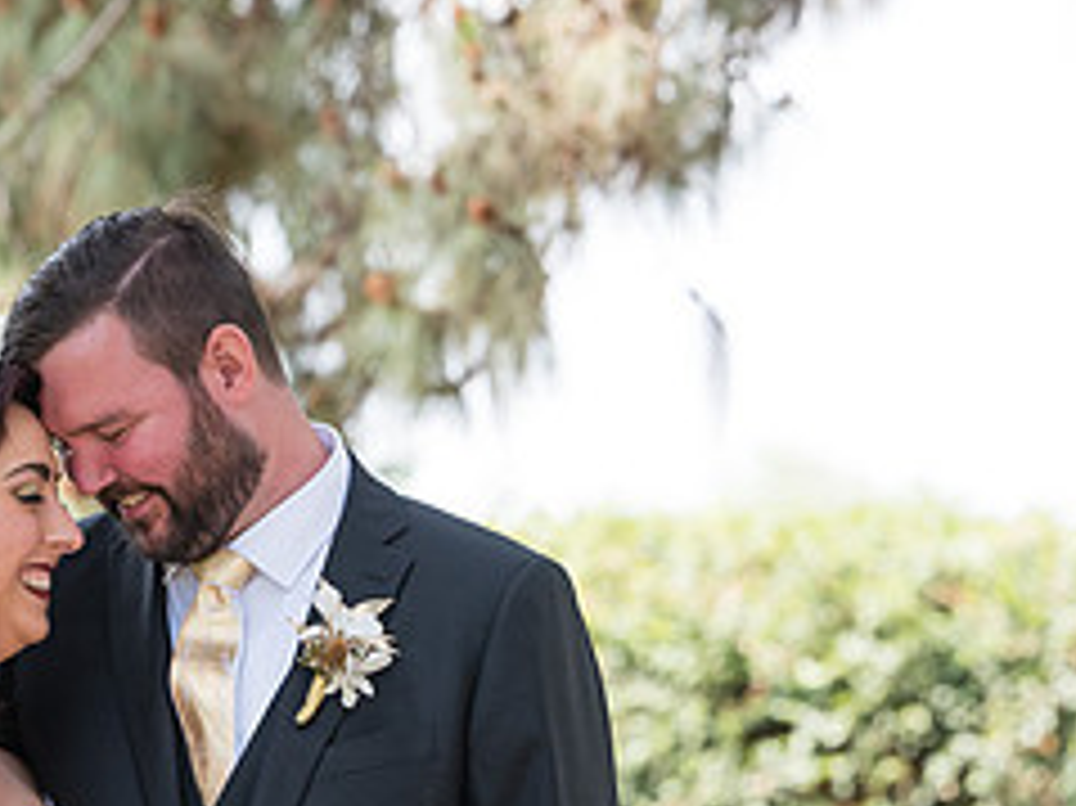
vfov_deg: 5.1
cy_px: 685
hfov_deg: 6.8
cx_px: -83
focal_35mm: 289
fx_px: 8979
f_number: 4.5
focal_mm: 115
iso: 500
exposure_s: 1/640
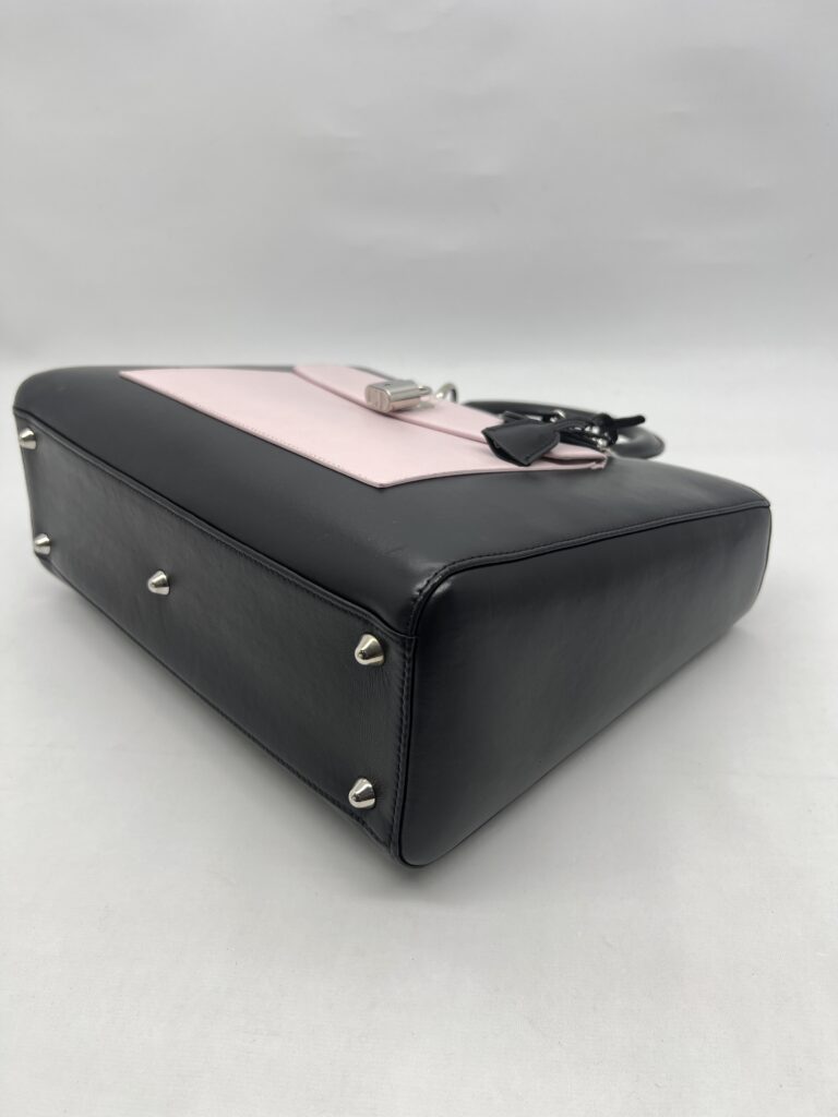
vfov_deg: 67.3
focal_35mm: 26
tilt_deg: -29.6
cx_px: 419
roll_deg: +2.7
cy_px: 558
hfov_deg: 53.1
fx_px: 839
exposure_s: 1/136
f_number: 1.5
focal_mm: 5.7
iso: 32
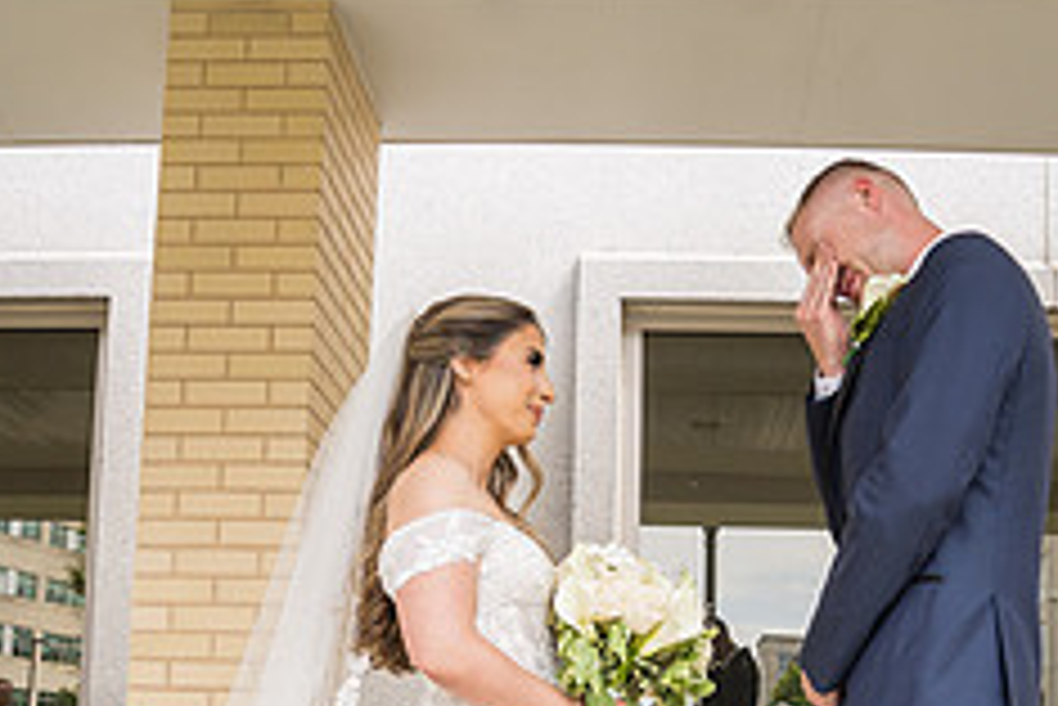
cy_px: 704
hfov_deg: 46.1
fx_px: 1235
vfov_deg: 29.8
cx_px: 635
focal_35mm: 42
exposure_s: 1/200
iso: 100
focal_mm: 17
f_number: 2.8
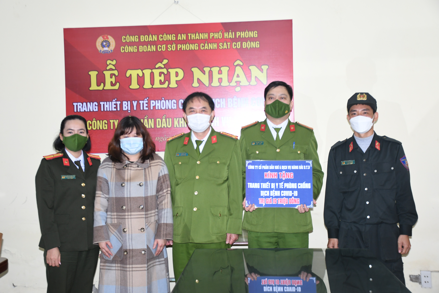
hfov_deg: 37.9
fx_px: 640
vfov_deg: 25.8
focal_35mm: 52
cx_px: 220
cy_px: 146
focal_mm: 35
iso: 1000
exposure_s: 1/200
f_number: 4.5
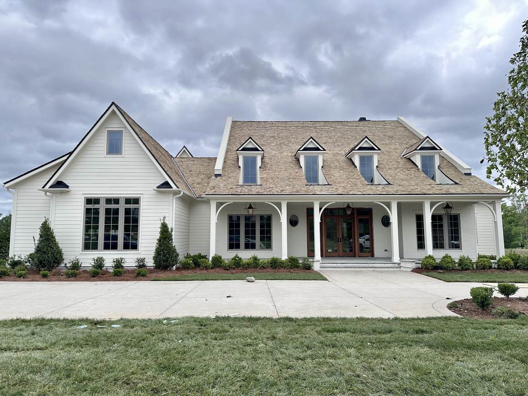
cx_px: 264
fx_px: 366
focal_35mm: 24
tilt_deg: +6.8
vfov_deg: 56.8
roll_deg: -0.1
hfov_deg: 71.6
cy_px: 198
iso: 80
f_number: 1.78
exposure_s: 1/2410
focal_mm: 6.86
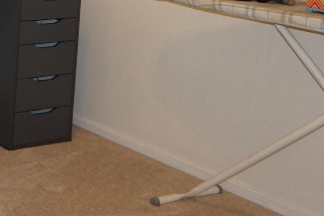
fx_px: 801
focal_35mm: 89
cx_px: -191
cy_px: -81
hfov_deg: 19.3
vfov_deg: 14.6
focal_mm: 16
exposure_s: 1/160
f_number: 3.5
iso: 800
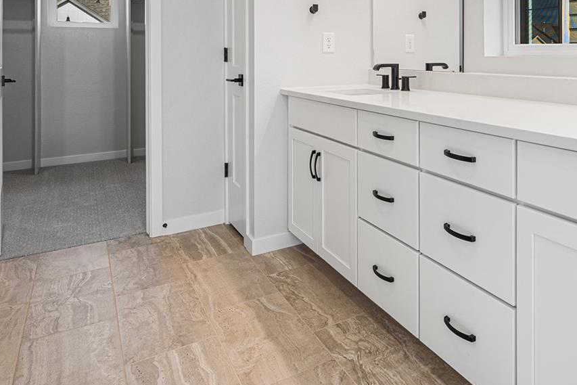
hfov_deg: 57.7
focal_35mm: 30
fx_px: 481
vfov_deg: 41.0
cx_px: 455
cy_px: 56
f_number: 8
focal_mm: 16
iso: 100
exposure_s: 1/3
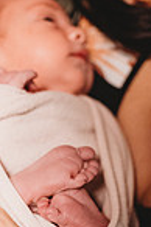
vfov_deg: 26.1
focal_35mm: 74
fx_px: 467
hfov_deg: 18.4
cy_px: 222
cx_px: 58
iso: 2000
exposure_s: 1/160
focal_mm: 24
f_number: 2.2
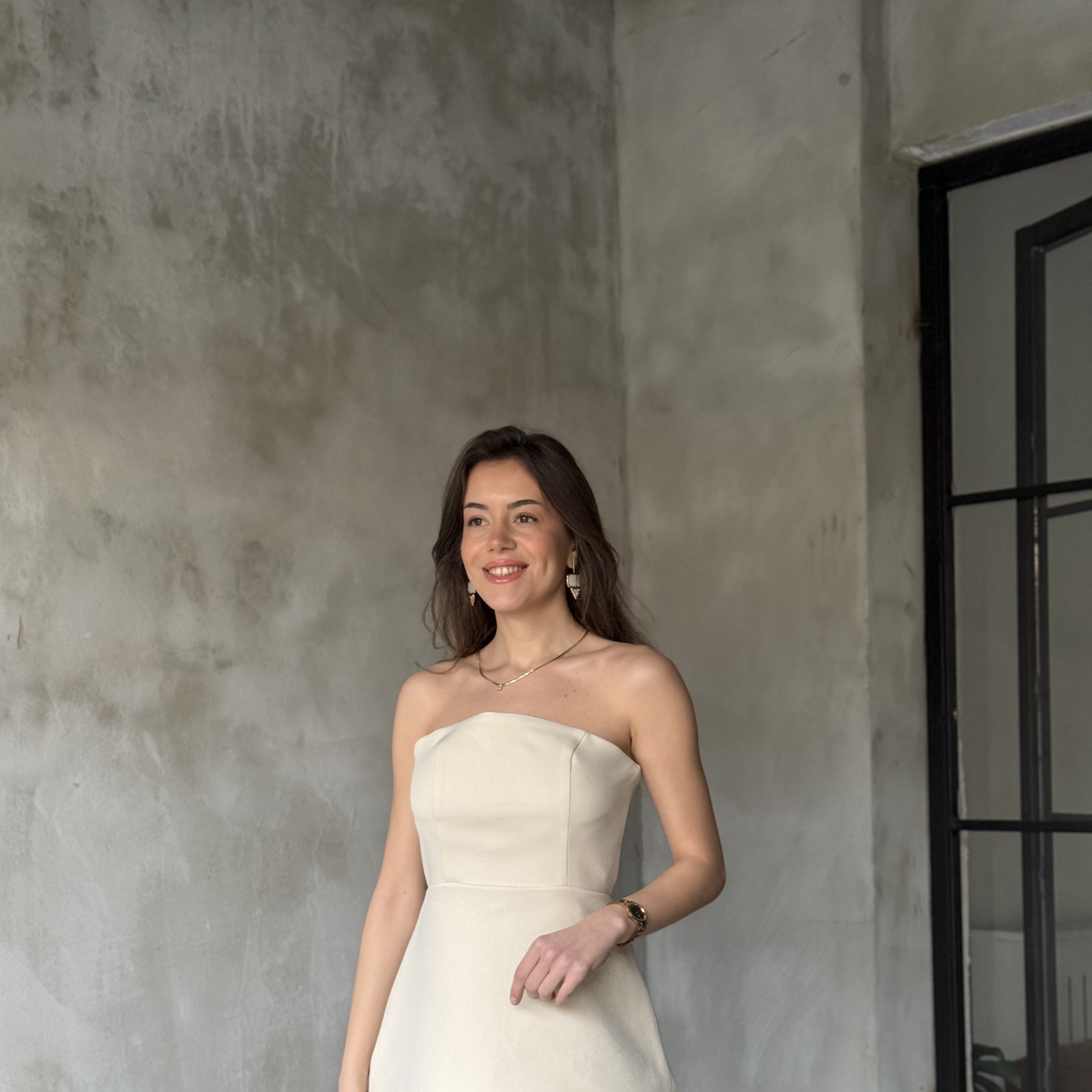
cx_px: 542
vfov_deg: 30.0
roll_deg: +0.2
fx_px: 2034
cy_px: 657
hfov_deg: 30.0
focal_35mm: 57
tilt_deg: +3.1
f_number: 1.78
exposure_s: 1/59
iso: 250
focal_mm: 6.76
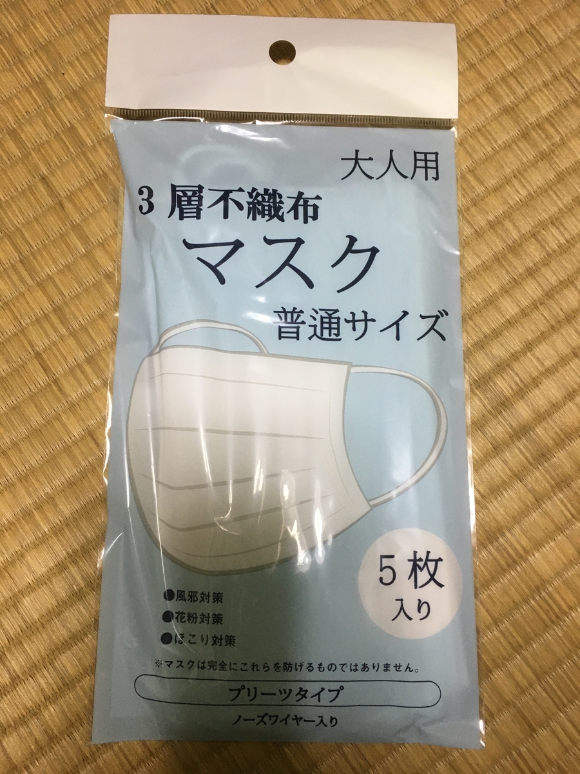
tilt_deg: -80.8
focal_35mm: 29
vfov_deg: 61.7
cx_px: 290
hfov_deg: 48.2
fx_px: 648
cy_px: 387
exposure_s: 1/30
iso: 40
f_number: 2.2
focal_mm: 4.15
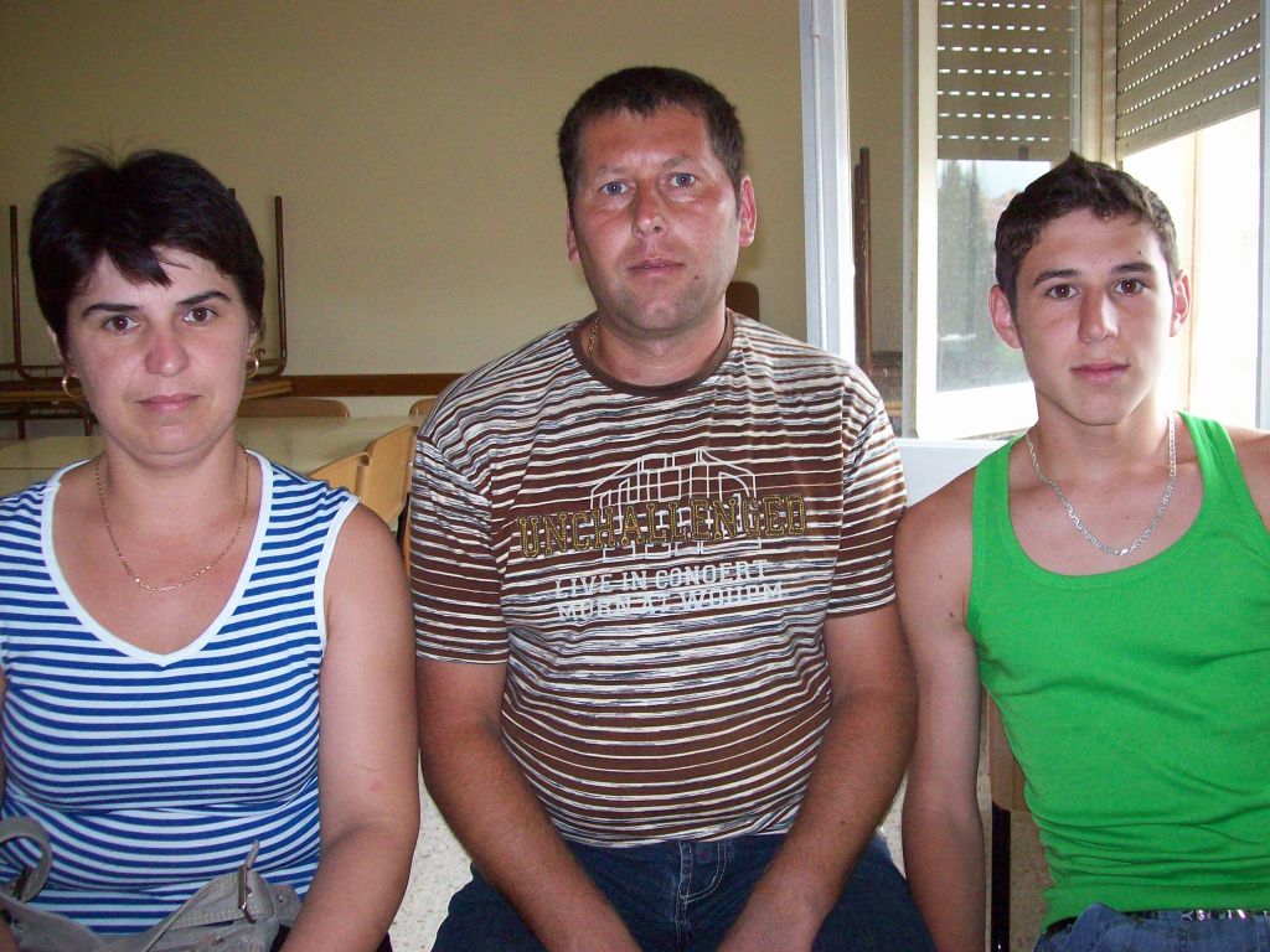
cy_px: 476
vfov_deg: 39.7
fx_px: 1321
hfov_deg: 51.4
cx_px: 635
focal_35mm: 36
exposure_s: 1/64
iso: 200
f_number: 2.7
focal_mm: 6
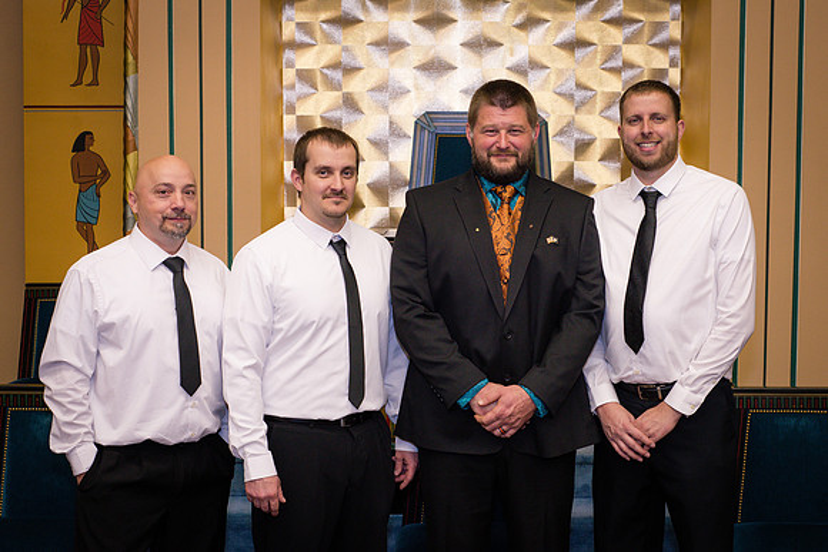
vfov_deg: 25.1
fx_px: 1243
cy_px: 275
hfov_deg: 36.8
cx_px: 443
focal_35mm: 54
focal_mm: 50
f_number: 5
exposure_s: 1/125
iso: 800
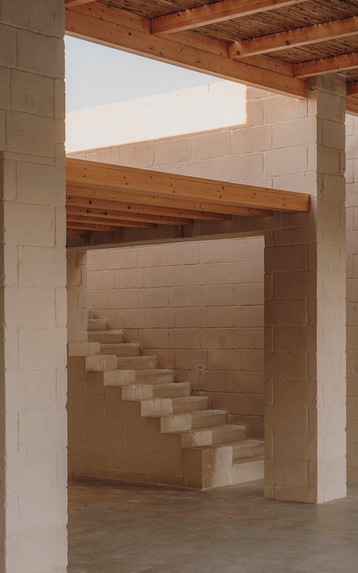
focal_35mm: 69
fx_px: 1078
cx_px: 167
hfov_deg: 18.9
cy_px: 285
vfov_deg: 29.8
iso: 250
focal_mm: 64
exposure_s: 1/17
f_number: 11
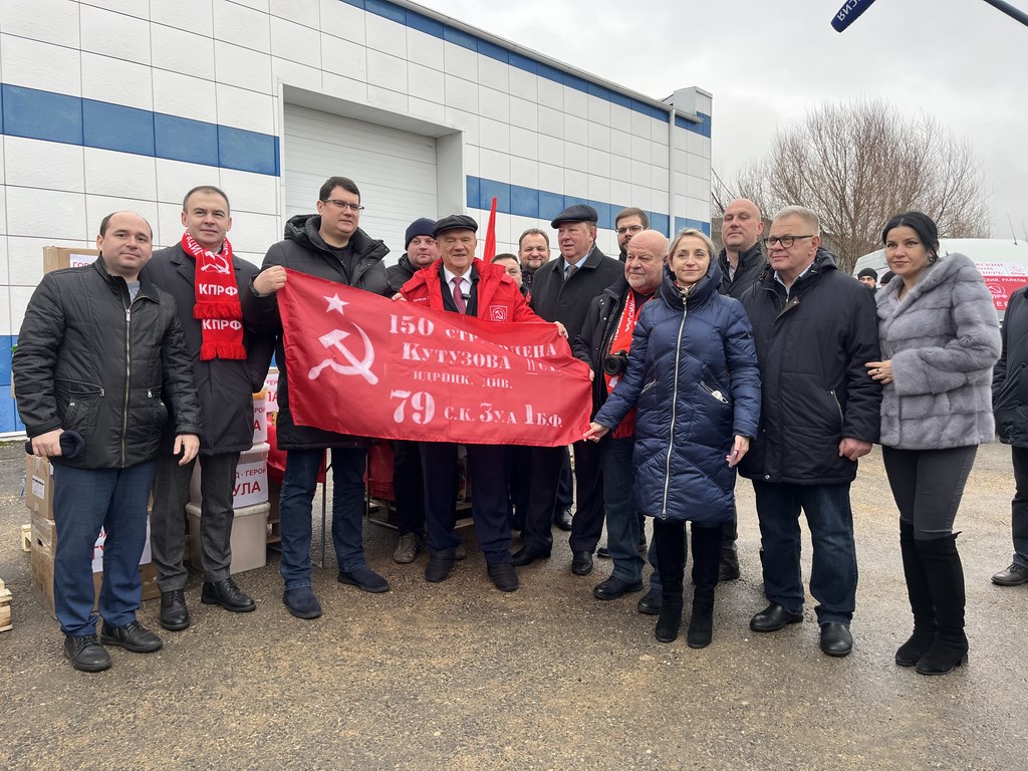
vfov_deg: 53.1
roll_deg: +0.9
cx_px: 514
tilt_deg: -4.3
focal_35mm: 26
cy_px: 386
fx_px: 772
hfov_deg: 67.3
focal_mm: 5.1
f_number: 1.6
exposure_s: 1/122
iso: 50
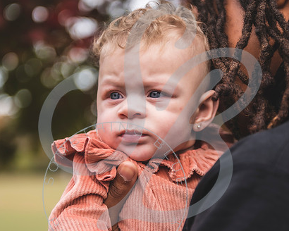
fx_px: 795
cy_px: 135
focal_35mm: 93
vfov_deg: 16.5
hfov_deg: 20.6
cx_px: 150
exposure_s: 1/400
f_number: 2.8
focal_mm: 70
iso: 100
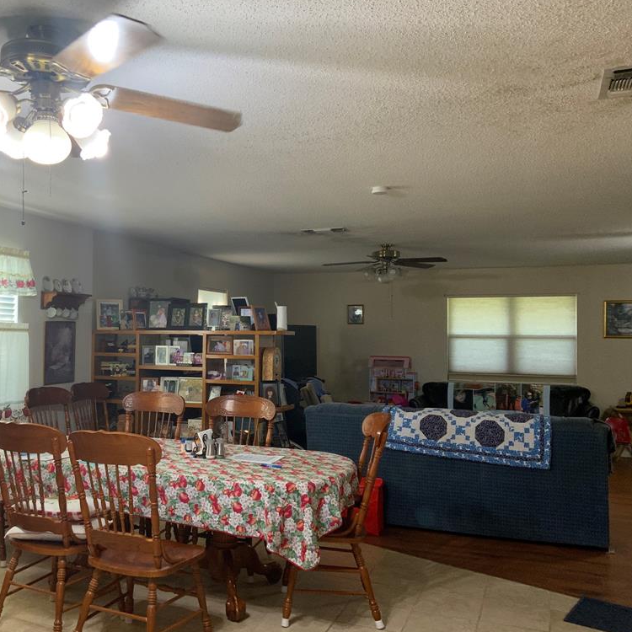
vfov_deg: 47.2
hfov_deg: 46.5
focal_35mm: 35
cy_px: 315
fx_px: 723
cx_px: 213
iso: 64
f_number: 1.8
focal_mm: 3
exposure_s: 1/71
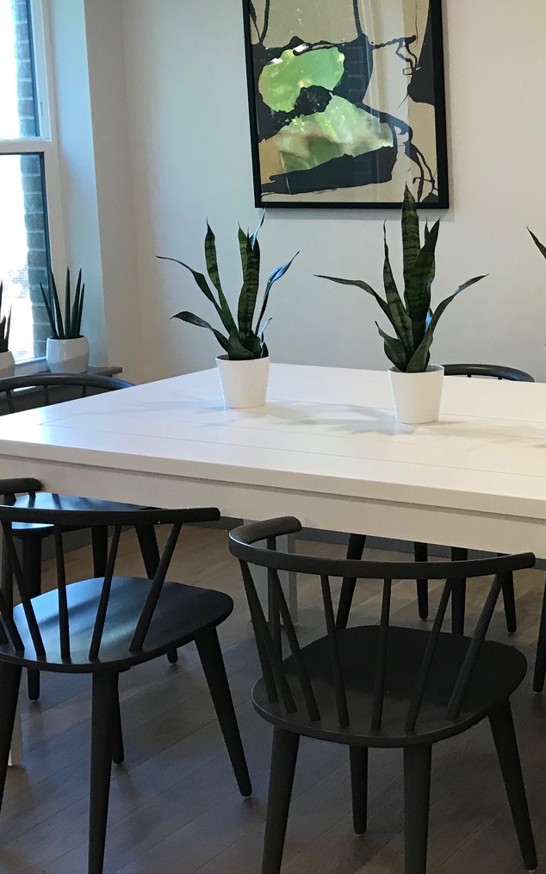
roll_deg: +1.9
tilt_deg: -7.4
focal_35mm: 59
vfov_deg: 34.4
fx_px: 1404
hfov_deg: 21.1
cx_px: 578
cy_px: 328
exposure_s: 1/30
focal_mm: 3.99
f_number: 1.8
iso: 32
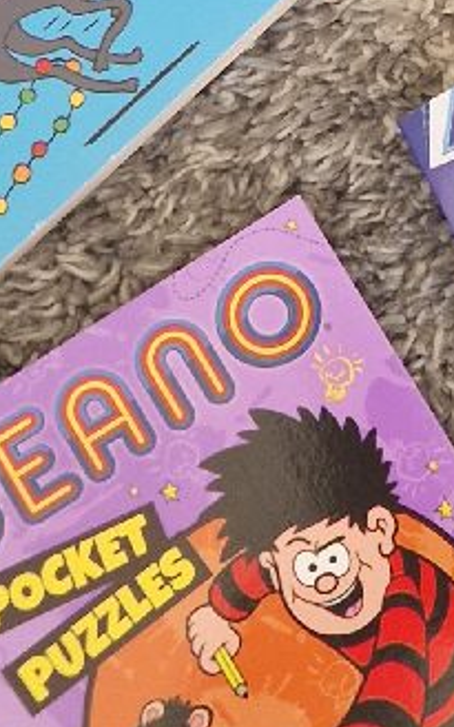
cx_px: 598
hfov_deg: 10.7
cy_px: -137
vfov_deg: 16.8
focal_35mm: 119
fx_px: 2356
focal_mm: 5.4
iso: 64
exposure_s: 1/100
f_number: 1.8
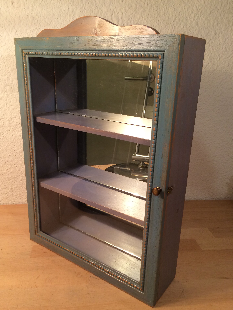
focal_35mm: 31
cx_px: 112
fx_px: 278
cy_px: 165
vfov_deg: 58.3
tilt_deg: -20.4
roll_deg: -1.2
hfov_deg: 45.4
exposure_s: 1/33
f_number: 2.2
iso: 64
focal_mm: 4.15
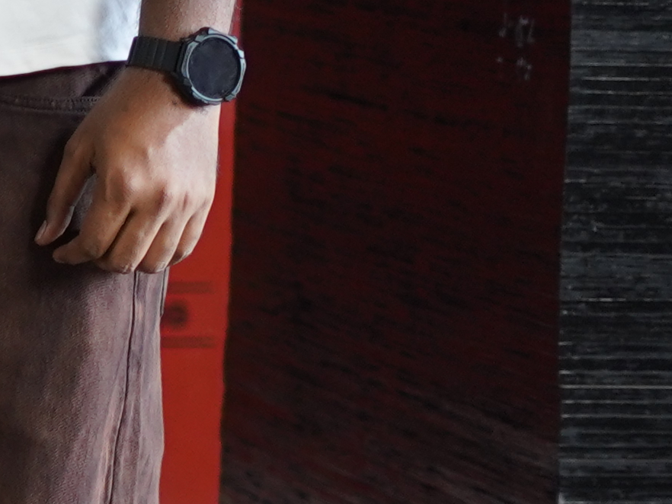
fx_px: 6350
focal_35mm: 327
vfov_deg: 4.5
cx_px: -1335
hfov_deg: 5.7
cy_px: 106
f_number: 1.8
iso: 500
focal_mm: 50
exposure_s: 1/80
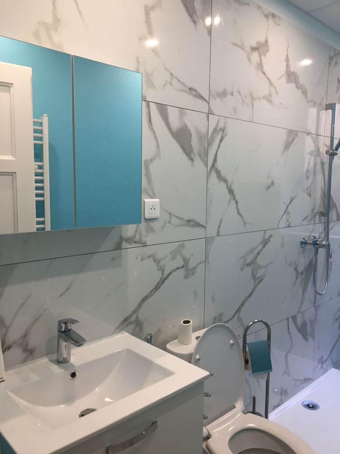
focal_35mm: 29
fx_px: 380
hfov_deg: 48.2
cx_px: 170
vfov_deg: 61.7
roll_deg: -1.2
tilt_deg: -5.0
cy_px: 227
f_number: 2.2
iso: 25
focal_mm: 4.15
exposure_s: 1/33
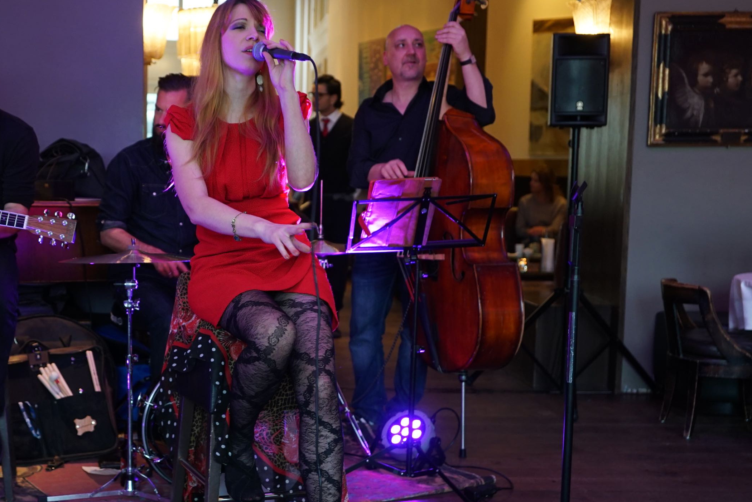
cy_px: 306
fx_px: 1045
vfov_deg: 27.0
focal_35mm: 50
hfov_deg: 39.0
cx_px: 241
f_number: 2.8
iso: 2000
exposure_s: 1/30
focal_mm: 35
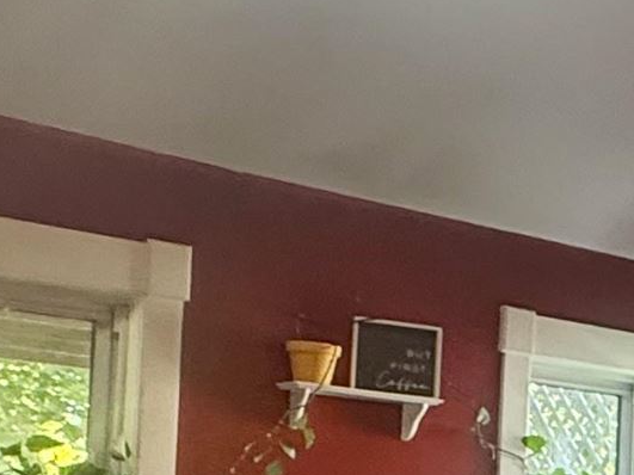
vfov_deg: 17.4
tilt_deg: +1.7
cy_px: 567
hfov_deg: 16.8
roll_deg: -1.7
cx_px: 1322
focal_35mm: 81
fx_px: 1483
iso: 320
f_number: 2.2
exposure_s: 1/60
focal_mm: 2.22
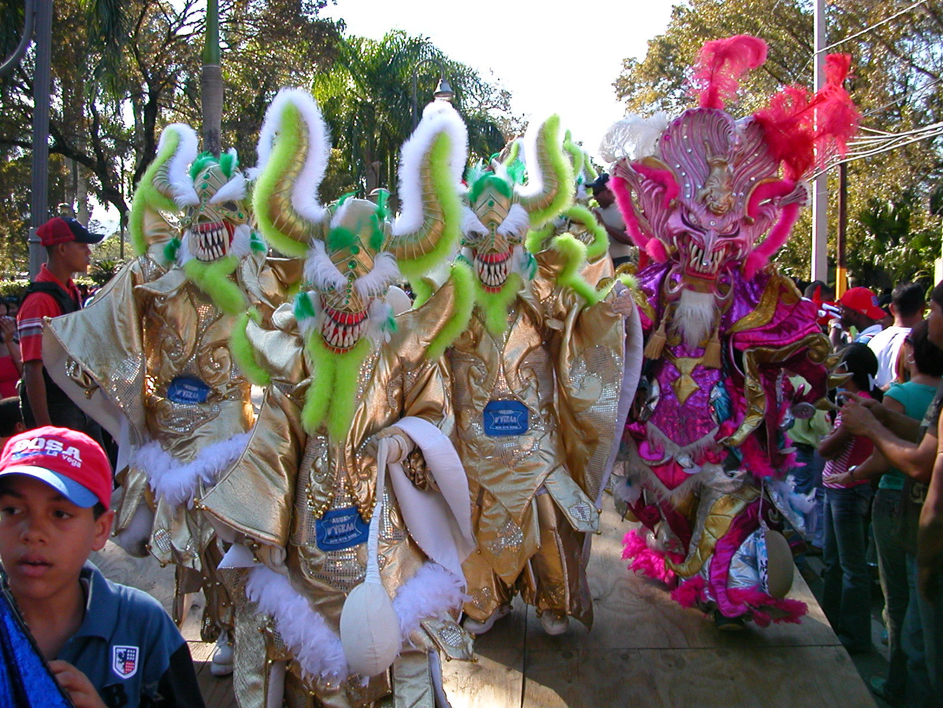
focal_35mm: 37
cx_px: 472
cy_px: 354
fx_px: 1008
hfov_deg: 50.1
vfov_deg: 38.7
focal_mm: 5.6
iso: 100
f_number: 2.7
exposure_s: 1/397
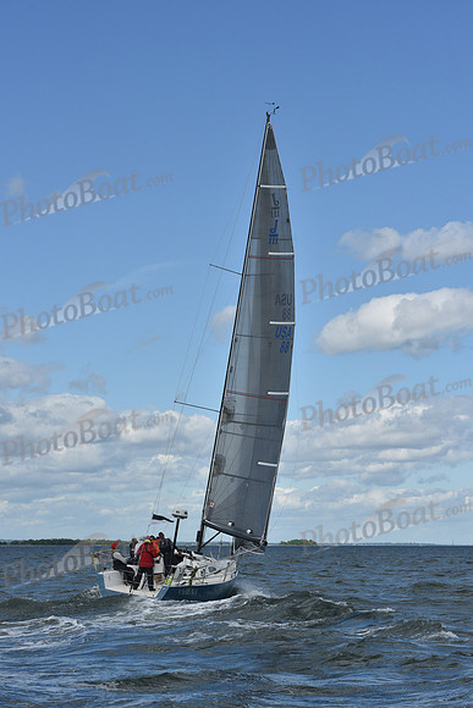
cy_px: 354
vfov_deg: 24.8
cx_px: 236
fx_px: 1615
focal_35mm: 82
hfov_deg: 16.7
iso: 320
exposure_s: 1/1000
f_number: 10
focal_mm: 82
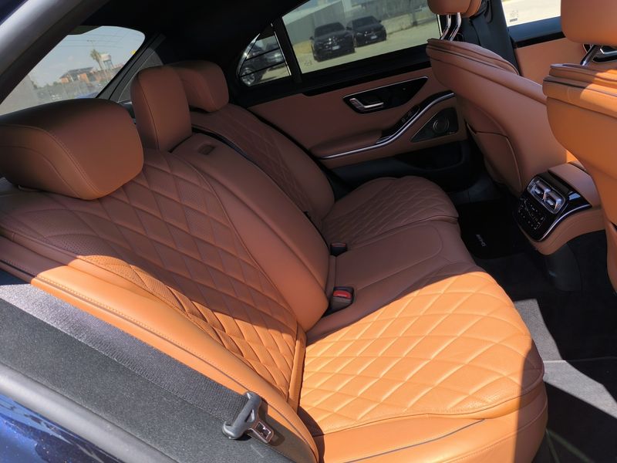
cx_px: 308
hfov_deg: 73.9
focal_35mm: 23
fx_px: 410
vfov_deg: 58.9
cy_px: 232
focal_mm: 6.14
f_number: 1.65
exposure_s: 1/342
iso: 50
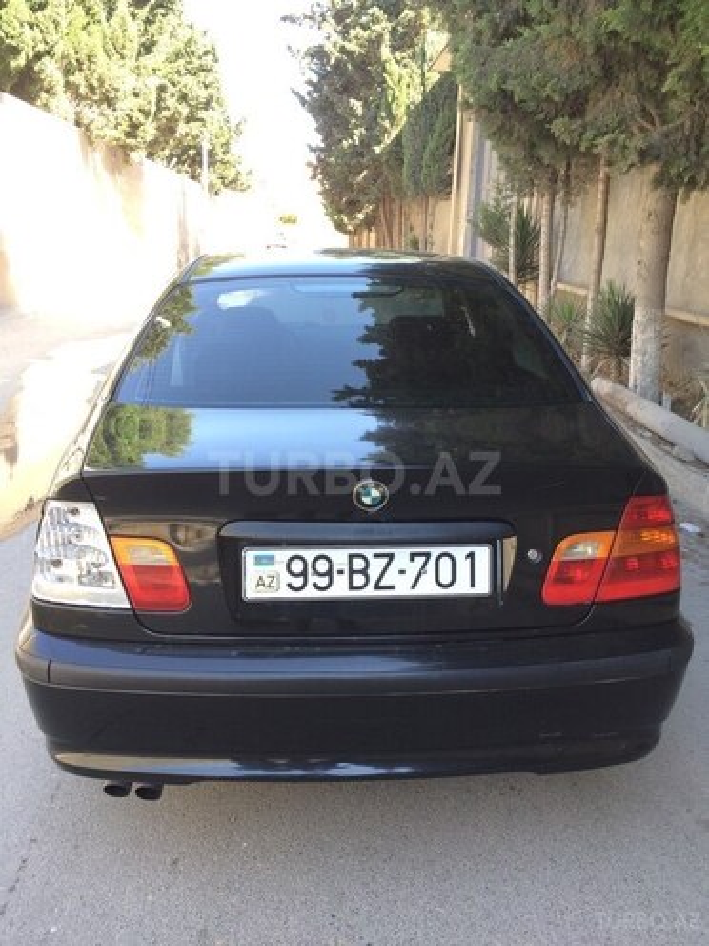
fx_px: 792
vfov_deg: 61.7
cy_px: 473
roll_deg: -1.0
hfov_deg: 48.2
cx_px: 354
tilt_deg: -15.5
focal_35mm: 29
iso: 32
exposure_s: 1/110
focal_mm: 4.15
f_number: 2.2
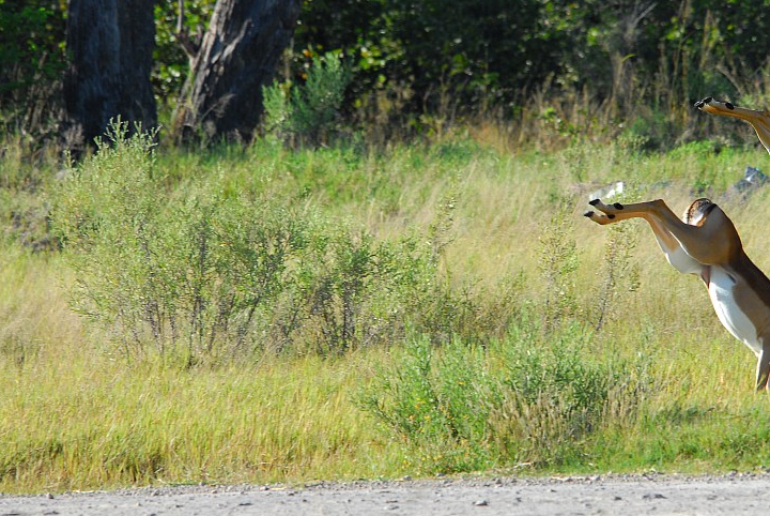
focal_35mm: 656
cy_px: 210
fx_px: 14048
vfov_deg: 2.1
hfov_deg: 3.1
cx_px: 477
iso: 400
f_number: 8
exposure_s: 1/500
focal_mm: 350
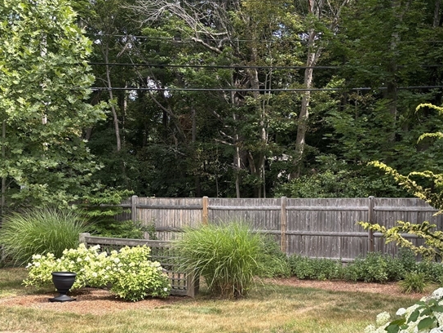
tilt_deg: -2.1
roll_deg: -1.1
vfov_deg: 29.5
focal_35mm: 49
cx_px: 304
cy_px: 220
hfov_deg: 38.3
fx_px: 627
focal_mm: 5.96
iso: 50
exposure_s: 1/565
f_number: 1.6
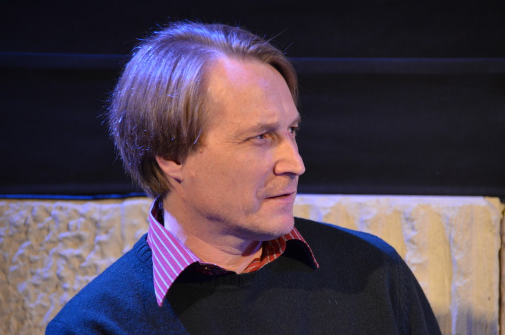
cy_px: 168
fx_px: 4096
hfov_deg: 7.1
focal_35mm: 292
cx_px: 252
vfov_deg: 4.7
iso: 1600
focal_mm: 195
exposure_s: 1/20
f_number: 5.6
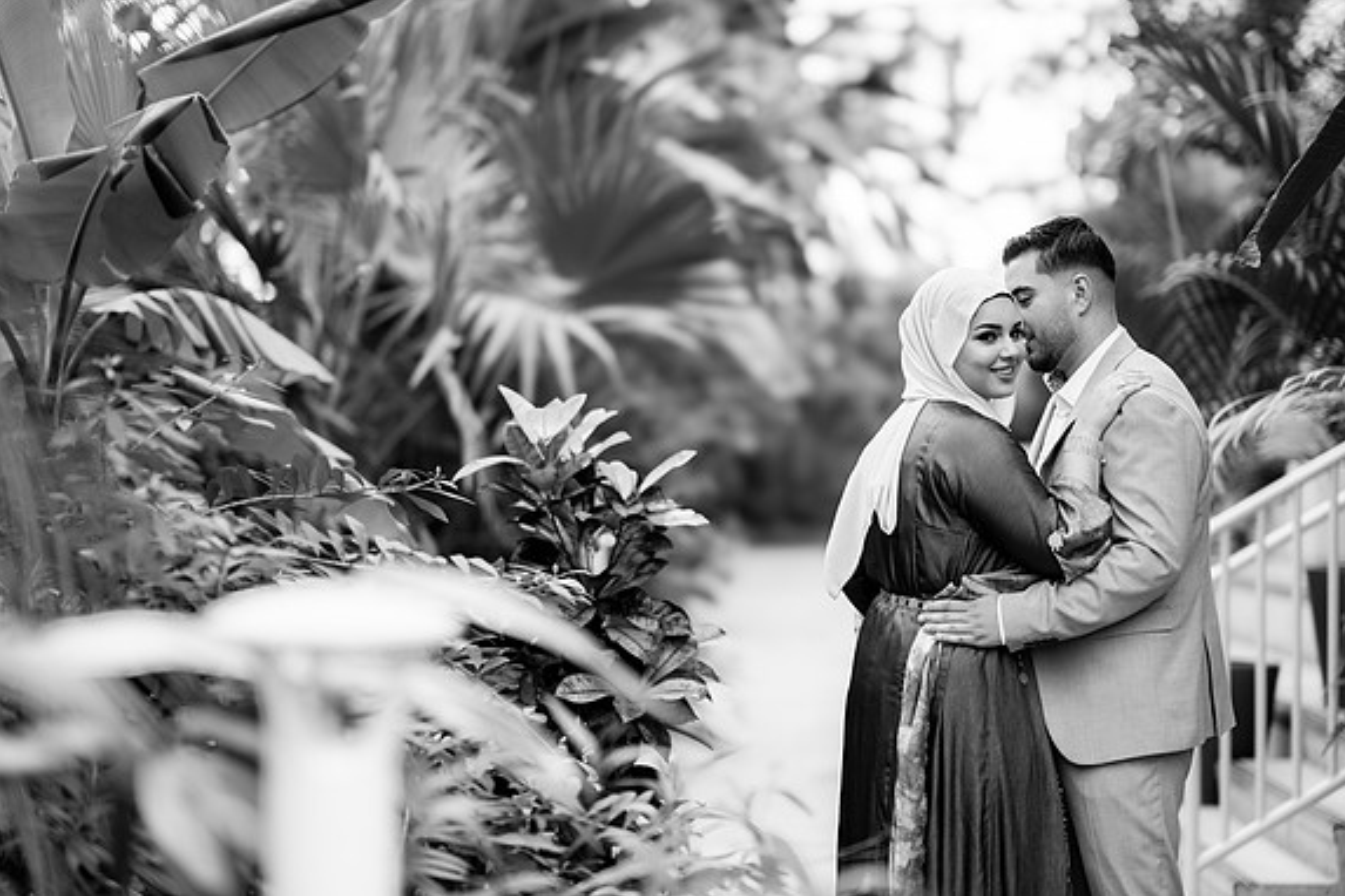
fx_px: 3213
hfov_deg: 23.6
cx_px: 674
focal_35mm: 86
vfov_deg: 15.9
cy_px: 444
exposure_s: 1/400
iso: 100
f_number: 1.4
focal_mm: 85
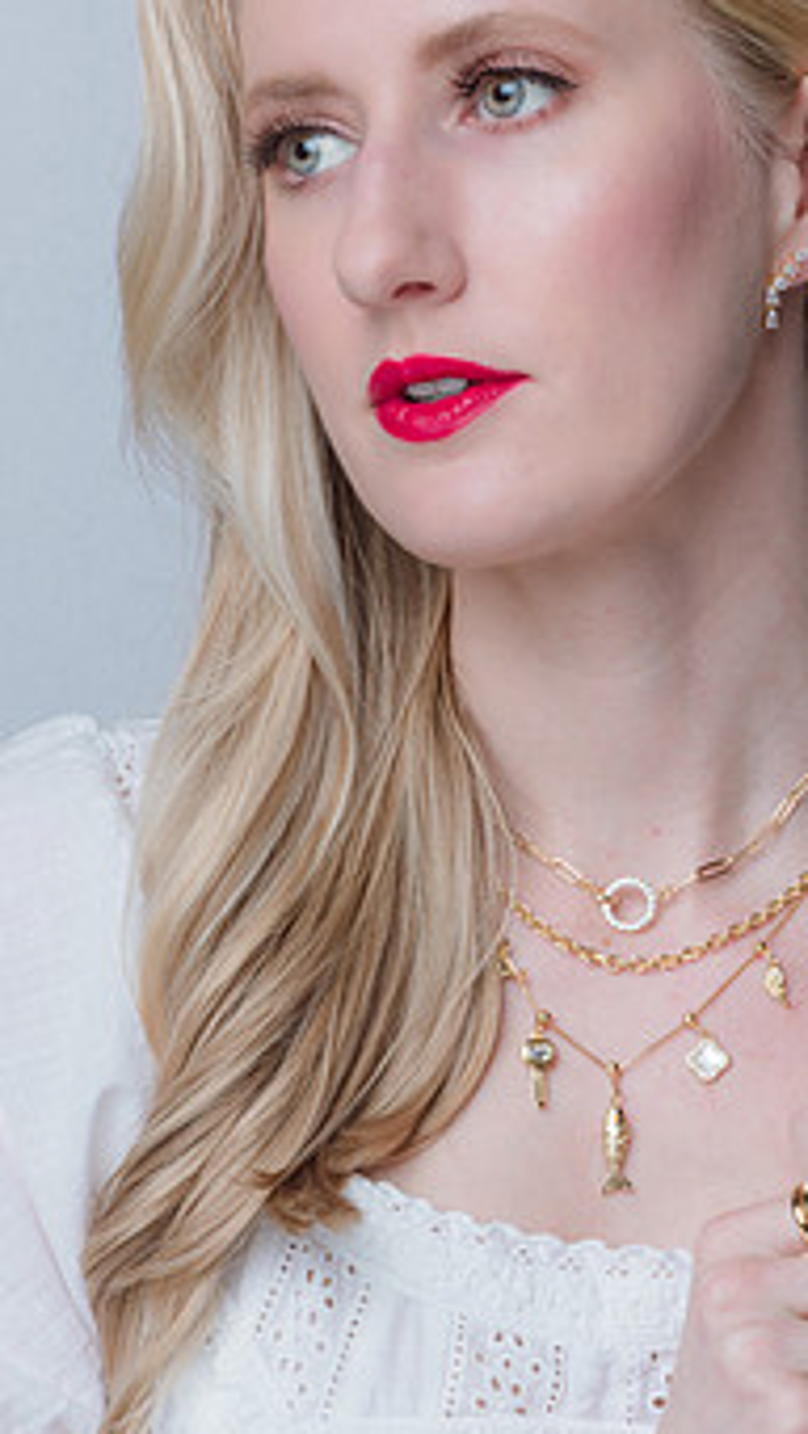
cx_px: 396
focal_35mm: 145
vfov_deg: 14.8
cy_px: 677
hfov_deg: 8.4
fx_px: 5519
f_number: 32
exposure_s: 1/160
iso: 320
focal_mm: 105
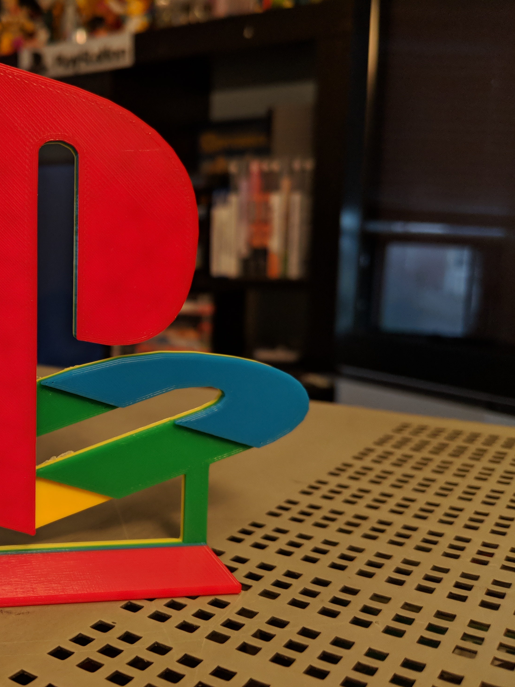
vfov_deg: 50.1
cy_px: 353
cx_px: 54
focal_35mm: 37
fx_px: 734
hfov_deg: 36.3
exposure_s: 1/40.1
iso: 400
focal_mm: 4.44
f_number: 1.8
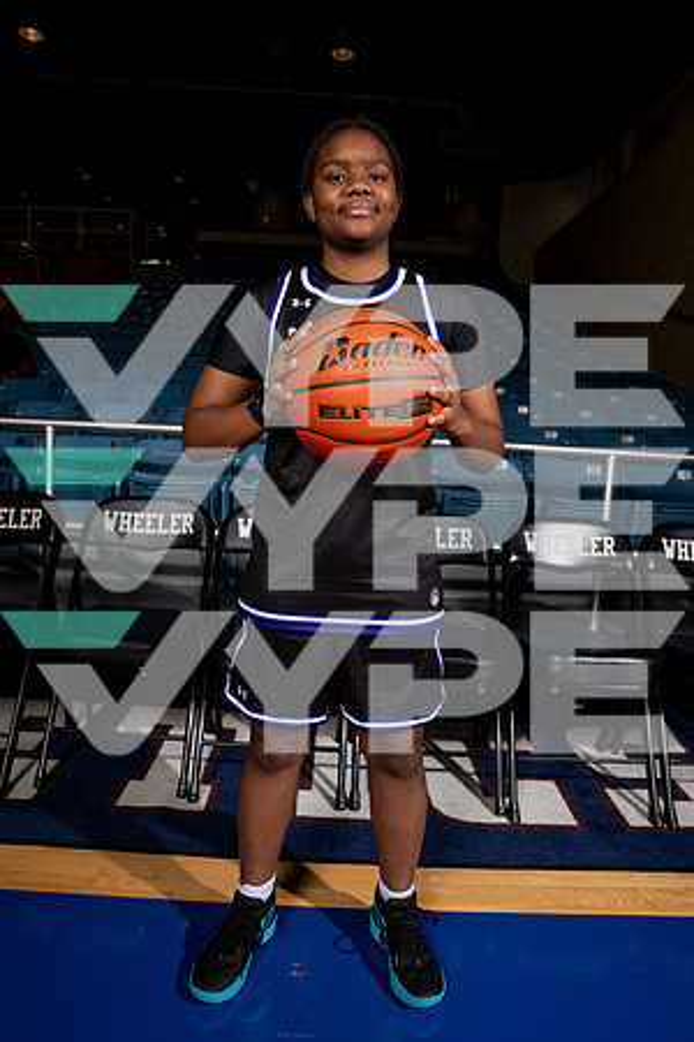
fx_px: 694
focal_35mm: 24
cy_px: 521
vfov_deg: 73.7
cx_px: 347
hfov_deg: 53.1
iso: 250
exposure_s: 1/125
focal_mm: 24
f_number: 7.1
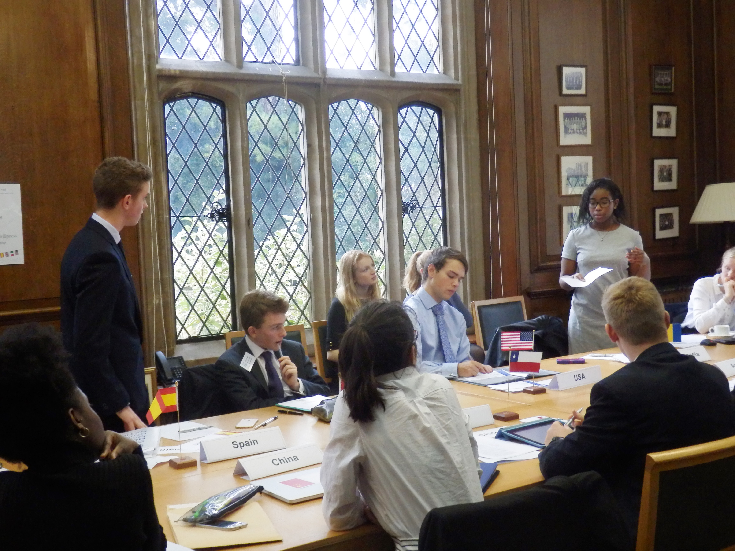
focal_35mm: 45
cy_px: 276
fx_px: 955
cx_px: 368
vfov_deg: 32.2
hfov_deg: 42.1
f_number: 3.8
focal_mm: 8
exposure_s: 1/50
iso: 800
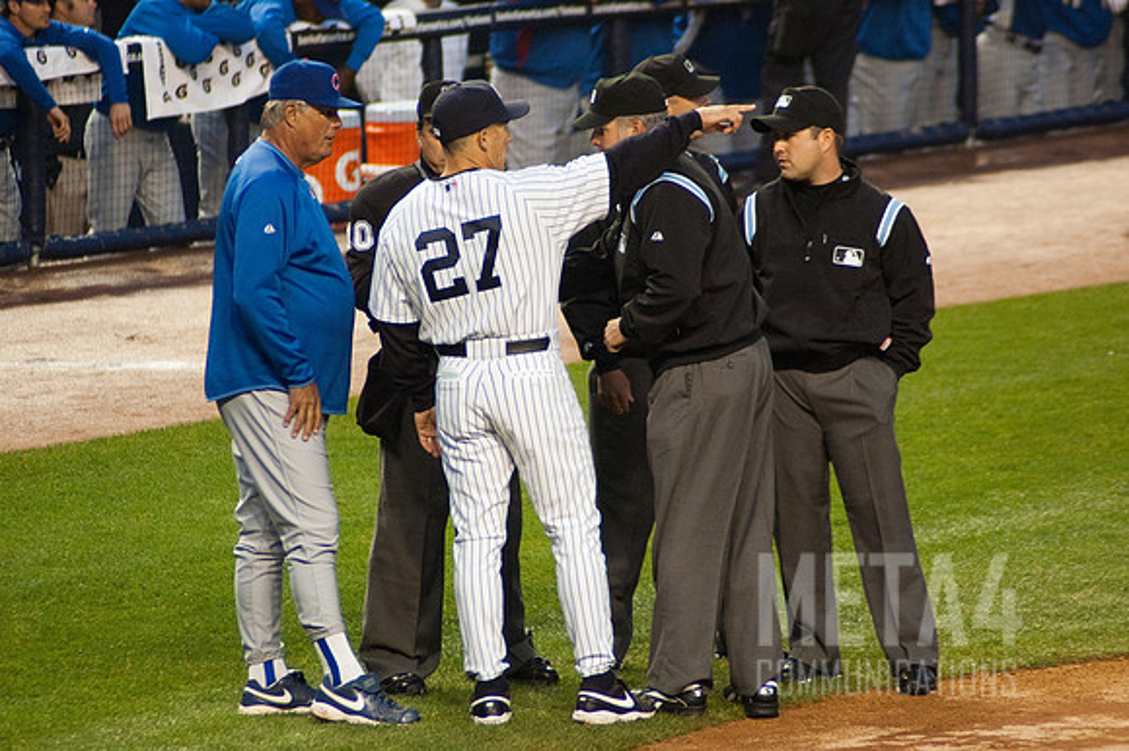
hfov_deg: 6.1
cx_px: 582
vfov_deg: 4.0
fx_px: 10671
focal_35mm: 340
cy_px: 364
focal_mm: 220
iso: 640
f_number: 5
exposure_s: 1/250
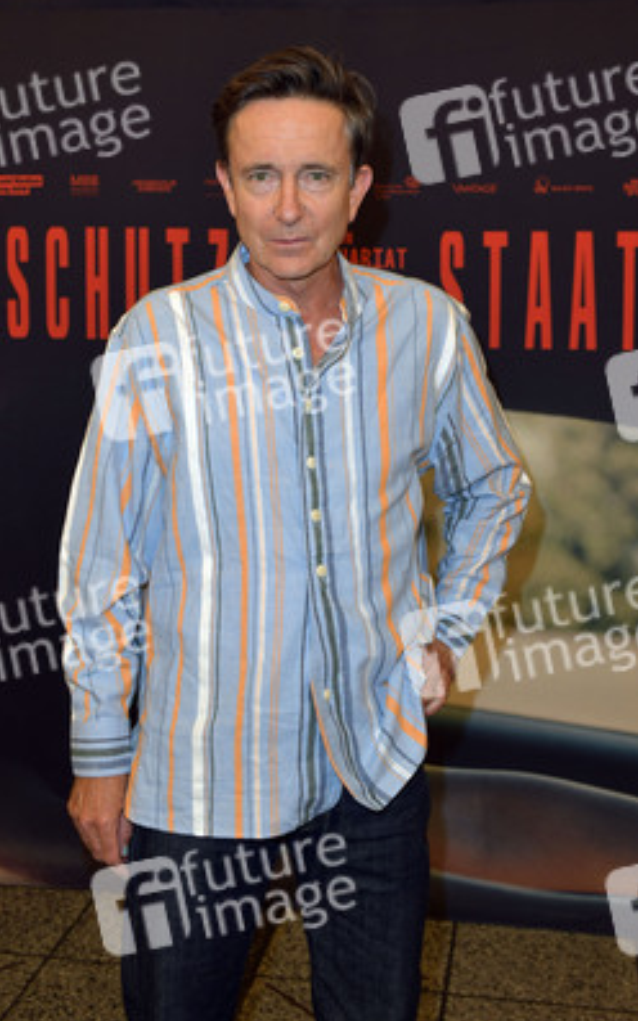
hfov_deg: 31.2
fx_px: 1141
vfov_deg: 48.2
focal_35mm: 41
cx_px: 298
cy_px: 509
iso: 500
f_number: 5.6
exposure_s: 1/200
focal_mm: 40
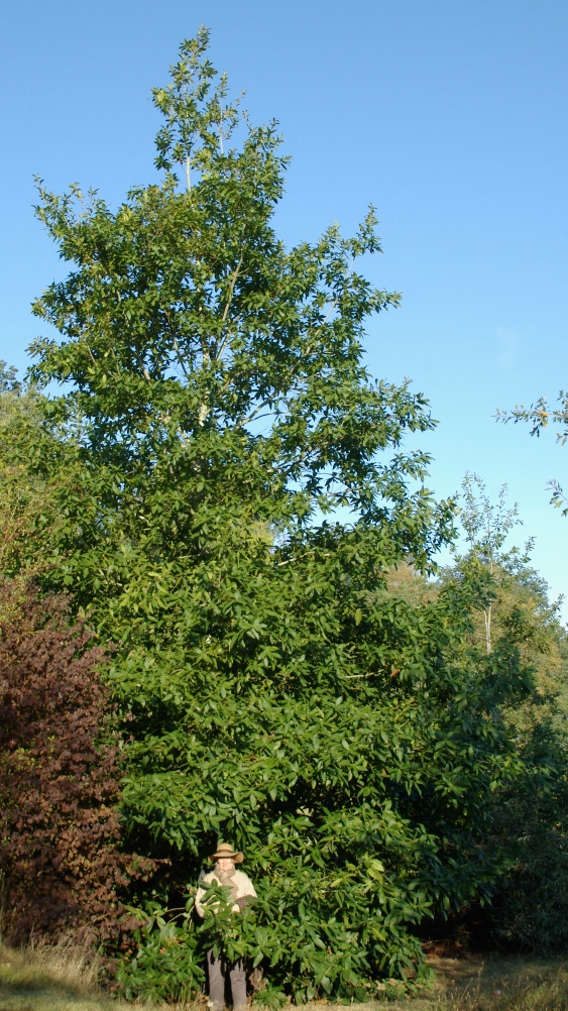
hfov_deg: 26.5
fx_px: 1206
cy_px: 501
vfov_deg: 45.5
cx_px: 248
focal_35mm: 45
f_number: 8
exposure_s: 1/350
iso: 400
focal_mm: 28
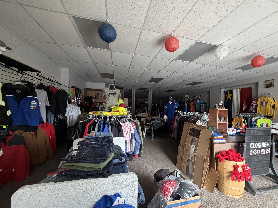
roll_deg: -0.3
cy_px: 110
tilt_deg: -1.9
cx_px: 157
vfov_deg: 78.0
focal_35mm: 16
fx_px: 129
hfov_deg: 94.0
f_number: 2.2
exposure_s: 1/89
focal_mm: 2.22
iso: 320
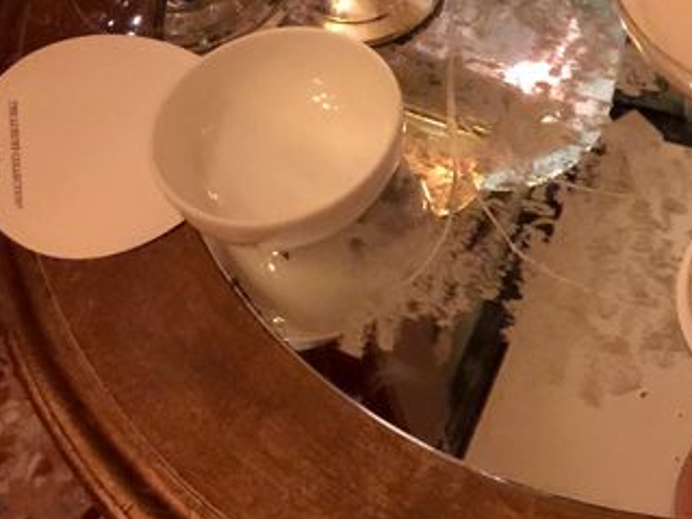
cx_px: 756
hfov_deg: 23.8
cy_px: -23
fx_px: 1539
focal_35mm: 77
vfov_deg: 18.5
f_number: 2.2
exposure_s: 1/4
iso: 80
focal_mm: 4.15
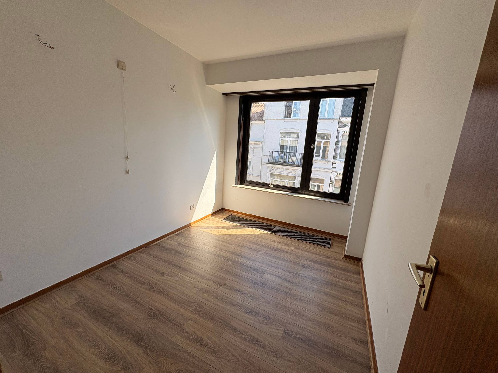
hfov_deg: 102.1
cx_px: 249
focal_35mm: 14
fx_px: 201
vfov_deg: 85.7
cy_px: 186
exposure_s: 1/423
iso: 40
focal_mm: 2.22
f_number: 2.2
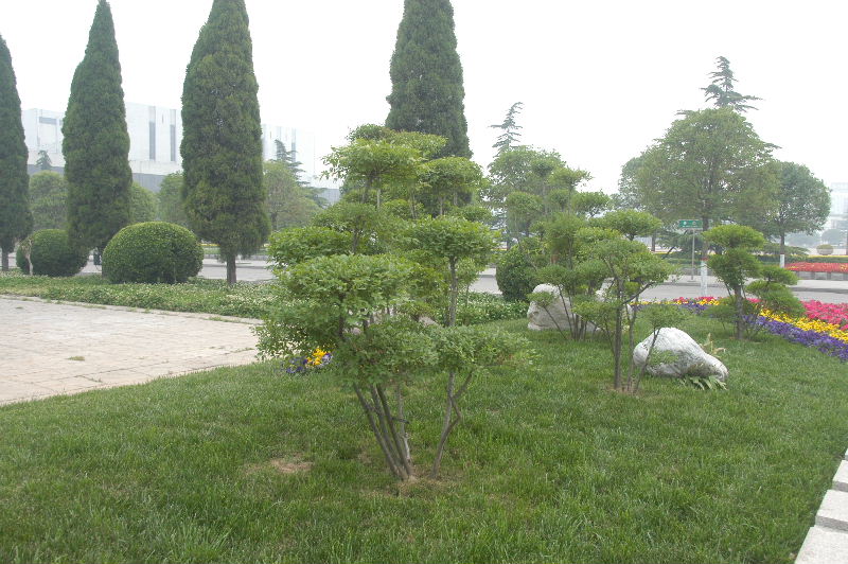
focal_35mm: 30
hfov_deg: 62.0
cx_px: 424
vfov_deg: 43.5
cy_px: 282
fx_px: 706
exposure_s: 1/80
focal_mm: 20
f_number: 8
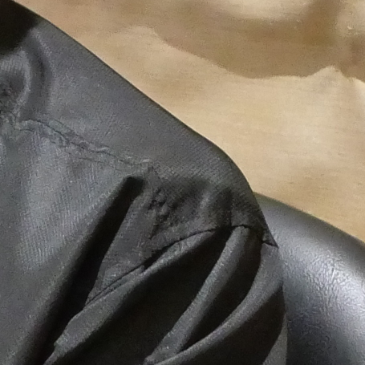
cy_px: 55
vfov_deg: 8.7
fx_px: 2398
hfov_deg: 8.4
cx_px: -257
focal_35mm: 201
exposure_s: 1/30
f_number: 5
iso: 3200
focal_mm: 14
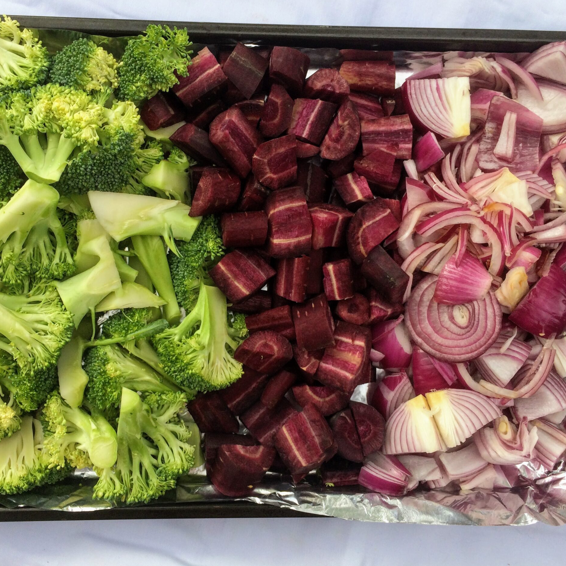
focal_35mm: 35
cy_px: 277
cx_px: 244
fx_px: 647
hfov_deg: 47.1
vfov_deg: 47.2
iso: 32
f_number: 2.2
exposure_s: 1/373
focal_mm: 4.15
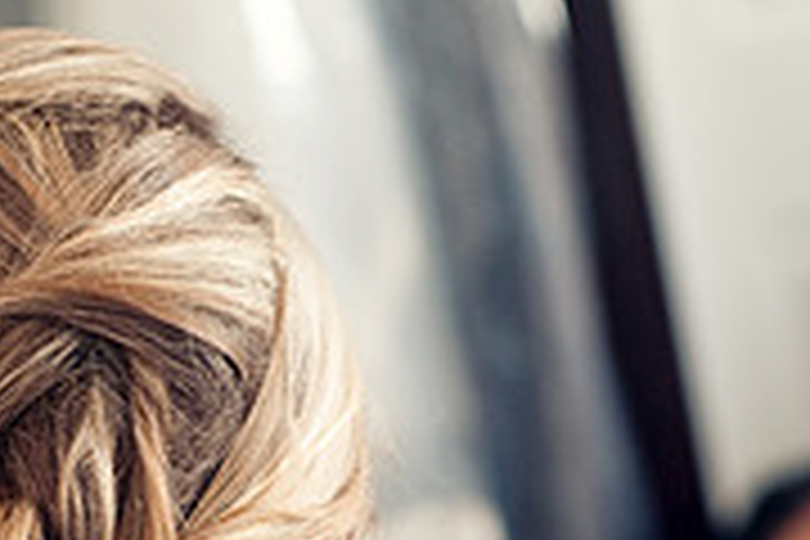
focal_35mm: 161
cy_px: 608
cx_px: 238
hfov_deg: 12.7
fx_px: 3622
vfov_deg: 8.5
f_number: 3.2
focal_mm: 50
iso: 800
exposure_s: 1/80
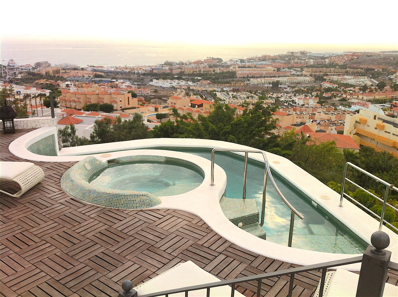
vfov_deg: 40.6
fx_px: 402
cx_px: 199
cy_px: 148
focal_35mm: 35
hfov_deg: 52.7
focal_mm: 3.85
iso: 80
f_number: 2.8
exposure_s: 1/1005
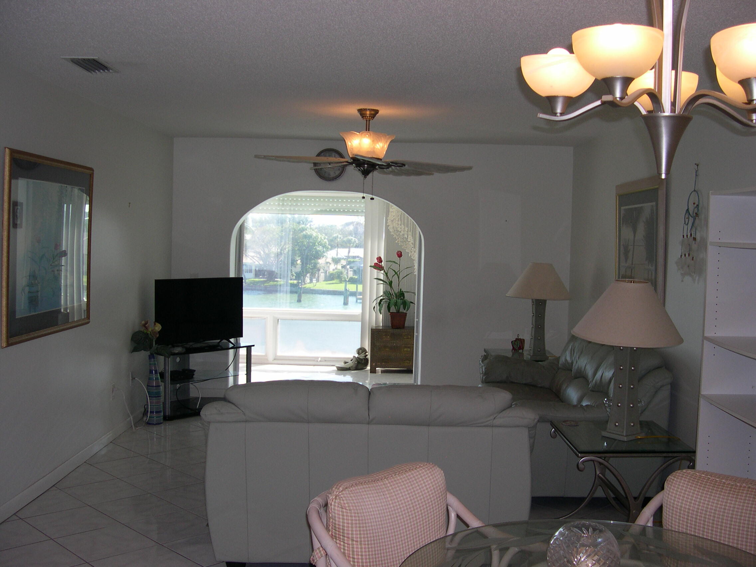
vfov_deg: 37.7
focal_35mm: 38
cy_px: 284
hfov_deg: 49.0
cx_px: 378
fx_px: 830
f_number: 2.8
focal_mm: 8
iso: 100
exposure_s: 1/263
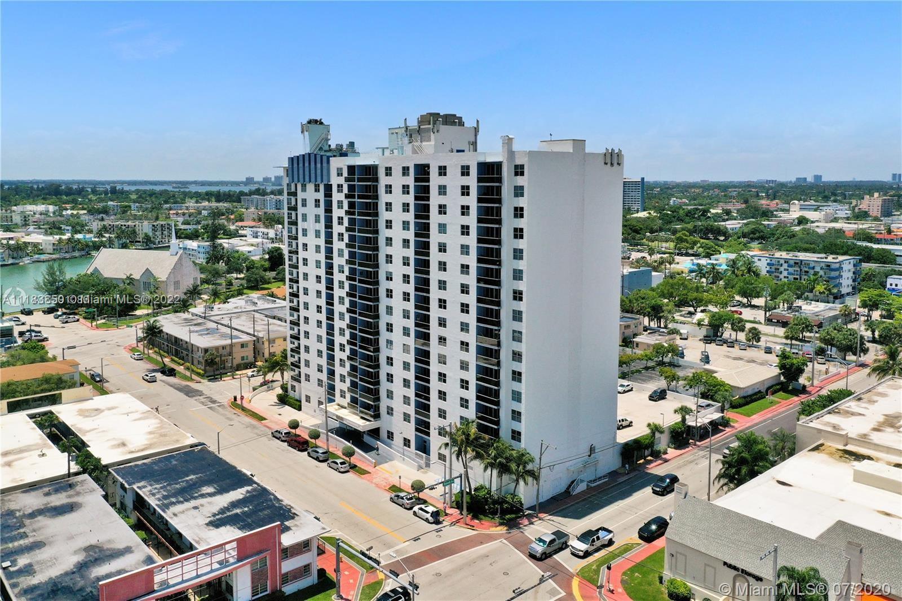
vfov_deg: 46.4
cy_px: 300
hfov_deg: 65.5
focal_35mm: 28
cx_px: 451
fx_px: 701
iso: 100
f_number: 7.1
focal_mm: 10.26
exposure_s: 1/1000
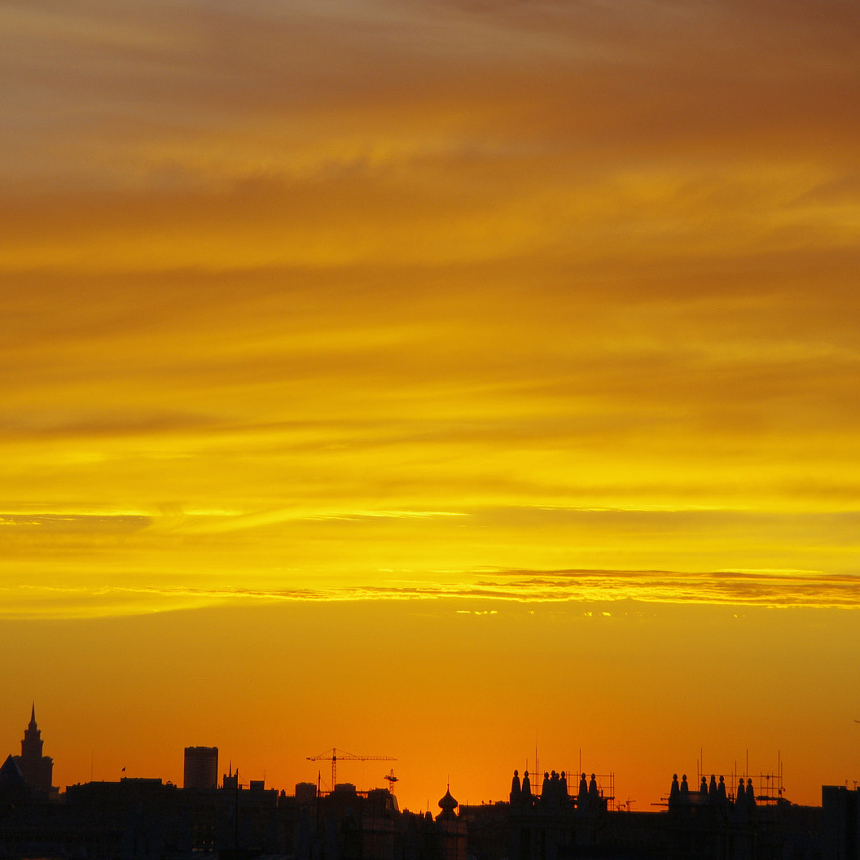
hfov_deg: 9.1
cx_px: 342
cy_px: 431
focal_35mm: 193
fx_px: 5425
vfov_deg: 9.1
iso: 200
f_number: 6.3
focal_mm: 100
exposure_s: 1/500
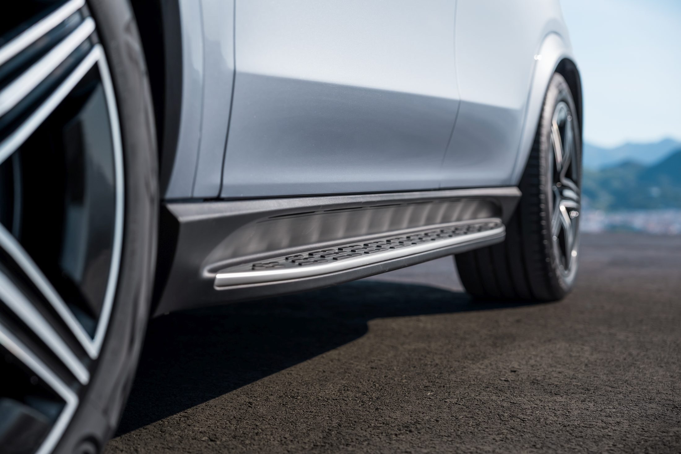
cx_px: 340
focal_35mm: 56
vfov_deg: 24.2
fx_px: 1059
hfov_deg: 35.6
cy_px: 227
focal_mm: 56
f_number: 3.2
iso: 320
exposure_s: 1/6400
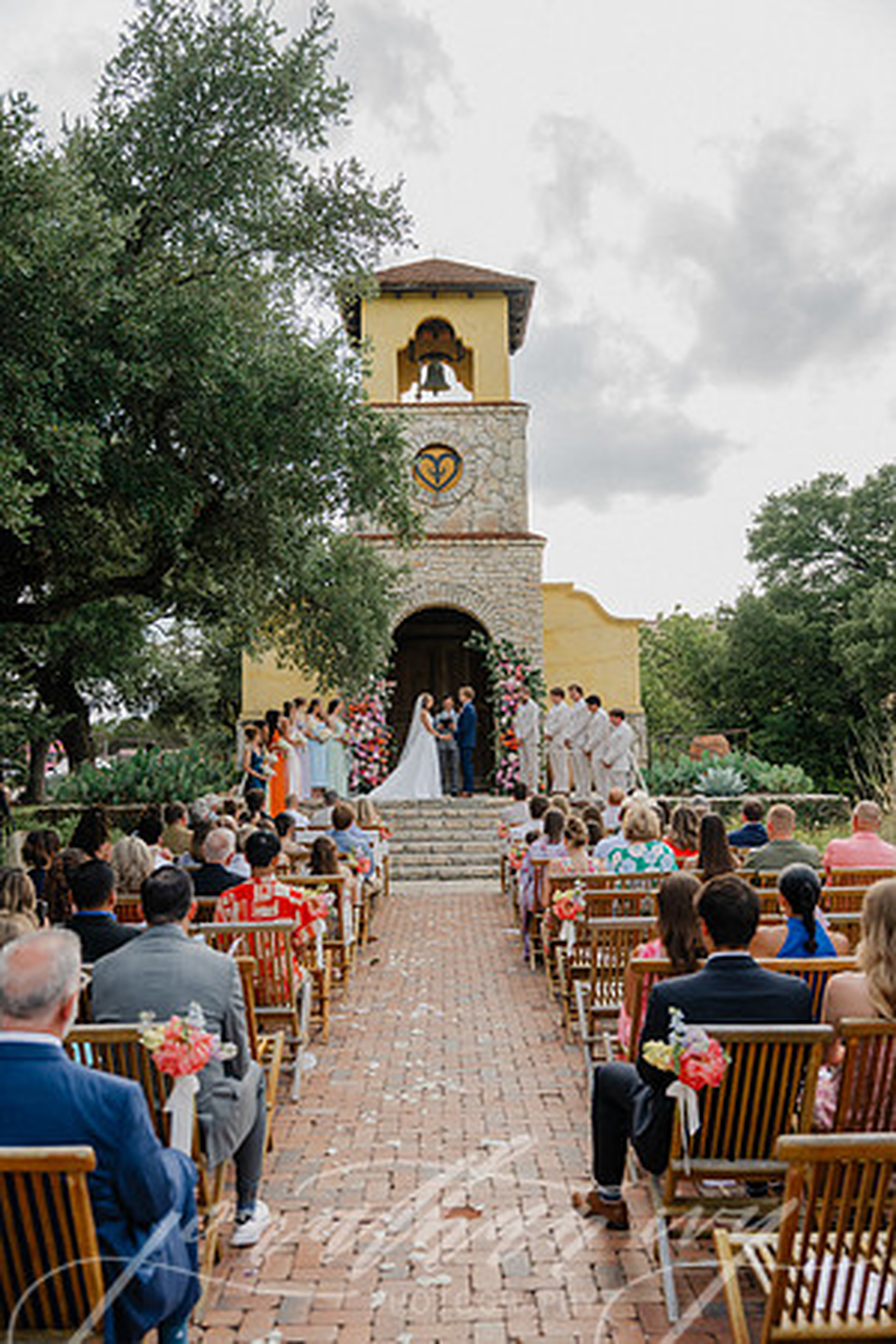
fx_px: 1176
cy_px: 672
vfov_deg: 59.5
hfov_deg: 41.7
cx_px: 448
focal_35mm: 32
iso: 80
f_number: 2.8
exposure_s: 1/800
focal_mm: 31.5
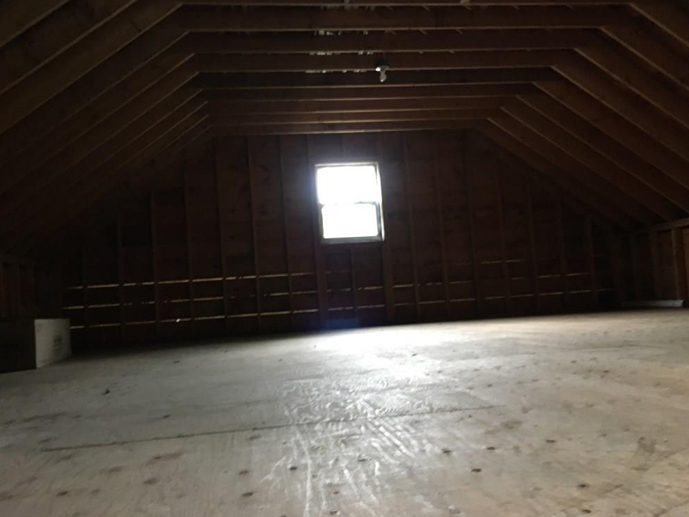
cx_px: 339
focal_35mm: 30
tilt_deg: +4.2
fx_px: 597
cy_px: 258
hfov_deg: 60.0
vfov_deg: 46.8
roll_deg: +3.4
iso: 200
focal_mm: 4.15
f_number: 2.2
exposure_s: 1/15
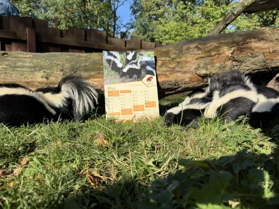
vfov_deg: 56.8
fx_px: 193
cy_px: 104
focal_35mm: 24
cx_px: 140
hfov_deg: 71.6
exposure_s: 1/2710
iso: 80
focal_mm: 6.76
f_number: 1.78
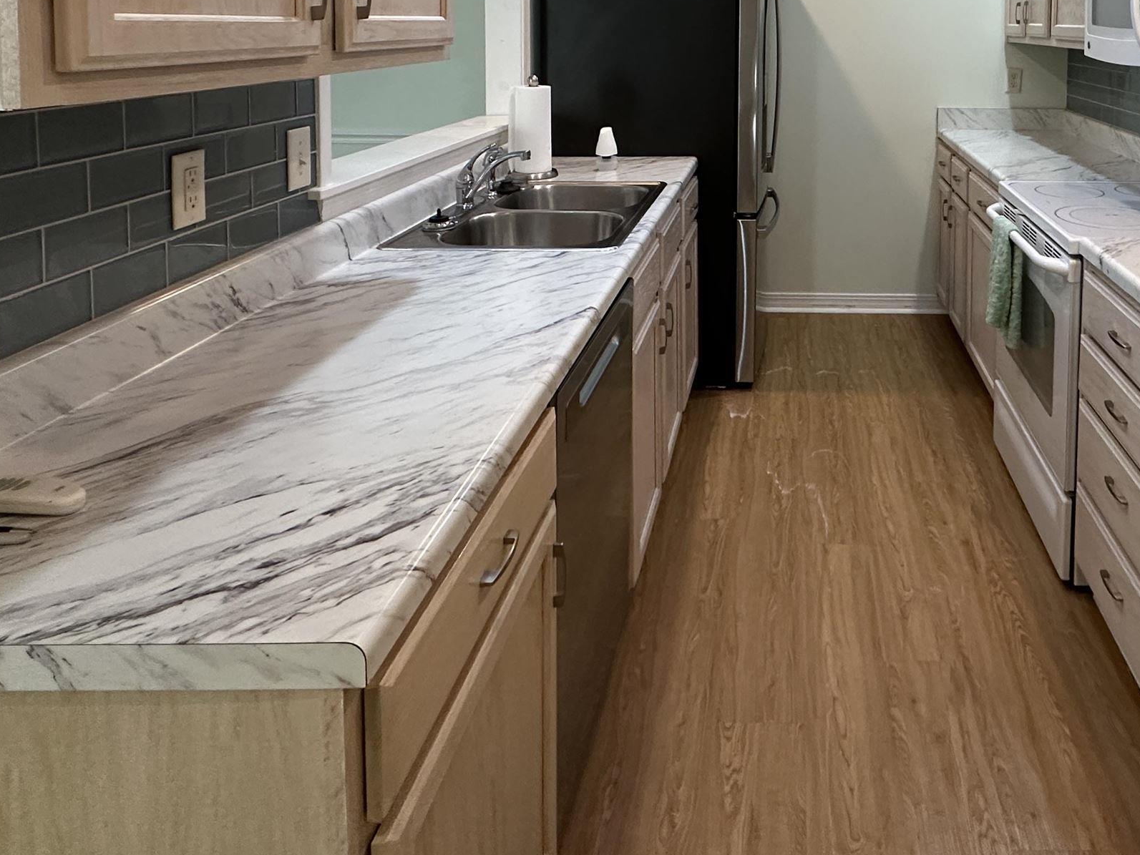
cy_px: 70
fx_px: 889
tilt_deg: -2.5
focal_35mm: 27
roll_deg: -0.7
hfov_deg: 62.8
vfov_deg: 45.9
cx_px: 806
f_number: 2.2
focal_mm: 2.22
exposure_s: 1/120
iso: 250
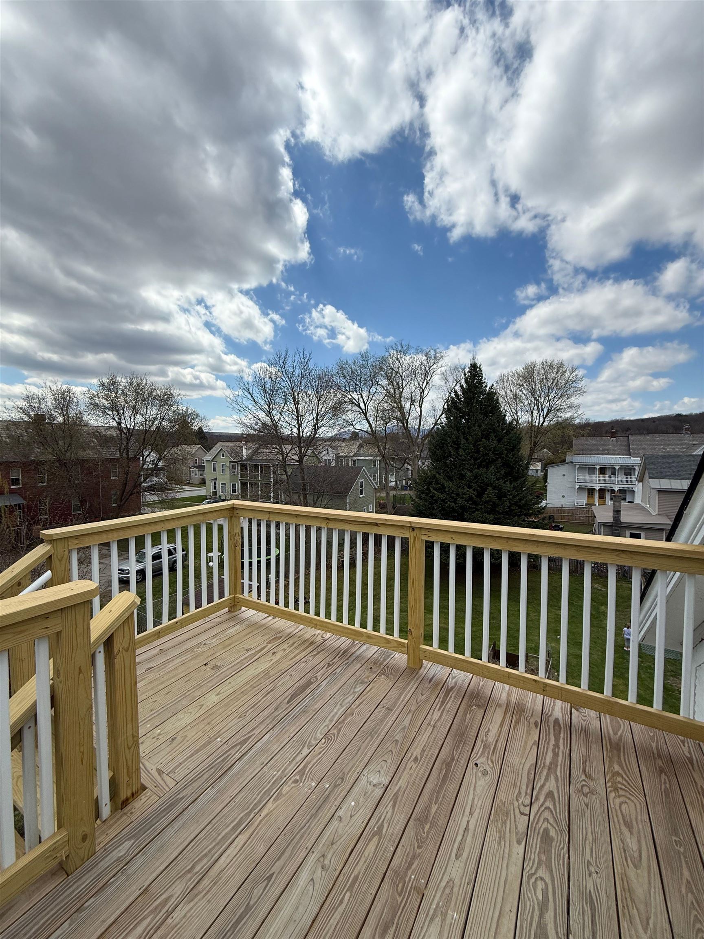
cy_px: 470
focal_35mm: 14
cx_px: 352
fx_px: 380
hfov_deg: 85.7
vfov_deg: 102.1
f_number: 2.2
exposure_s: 1/2320
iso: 50
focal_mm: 2.22
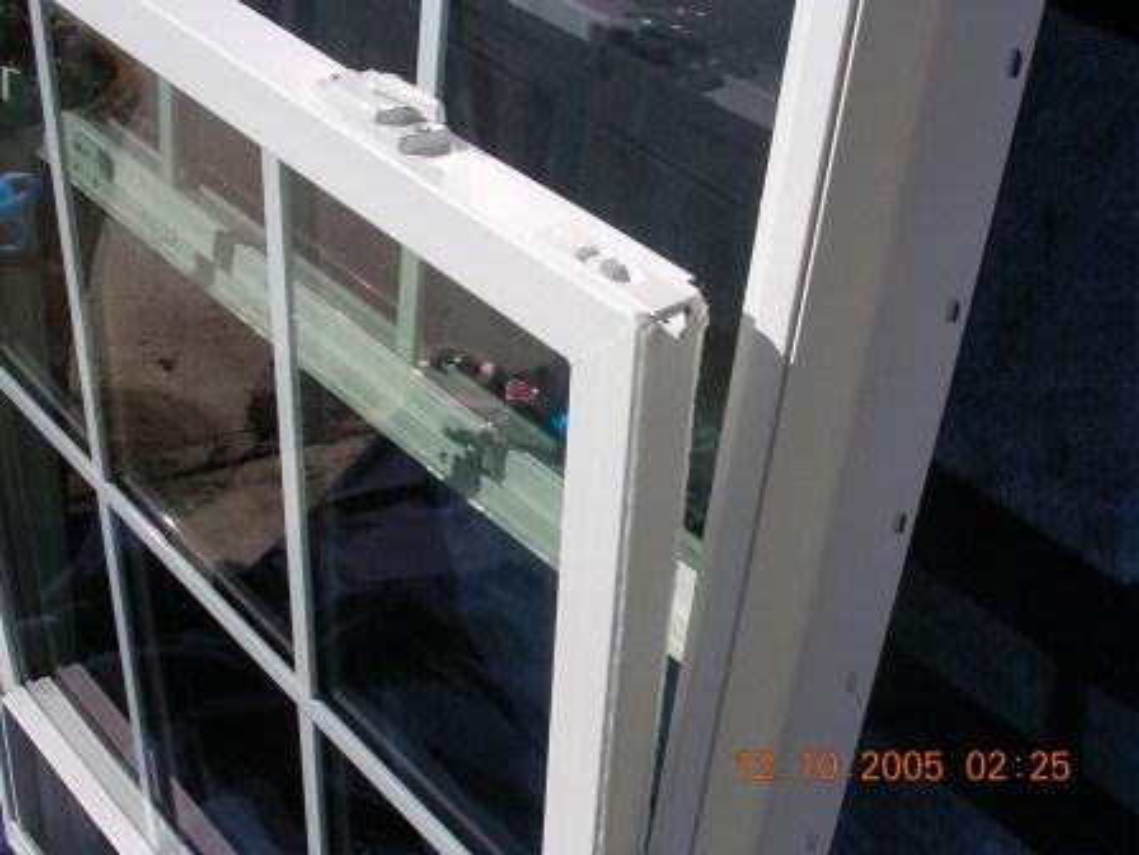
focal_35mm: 53
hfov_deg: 36.2
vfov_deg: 27.5
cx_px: 570
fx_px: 1744
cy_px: 428
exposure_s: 1/478
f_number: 6.4
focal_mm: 8
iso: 50
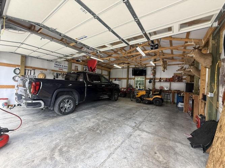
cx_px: 112
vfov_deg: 85.7
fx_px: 91
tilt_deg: +0.7
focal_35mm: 14
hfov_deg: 102.1
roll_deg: -3.3
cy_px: 84
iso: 160
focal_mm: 2.22
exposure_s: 1/99
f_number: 2.2
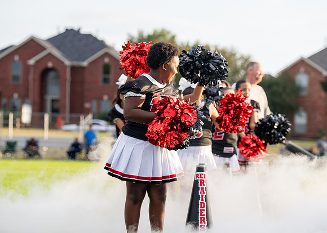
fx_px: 1309
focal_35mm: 141
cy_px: 115
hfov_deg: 14.2
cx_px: 172
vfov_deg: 10.2
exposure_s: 1/1000
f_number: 4
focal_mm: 132
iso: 400
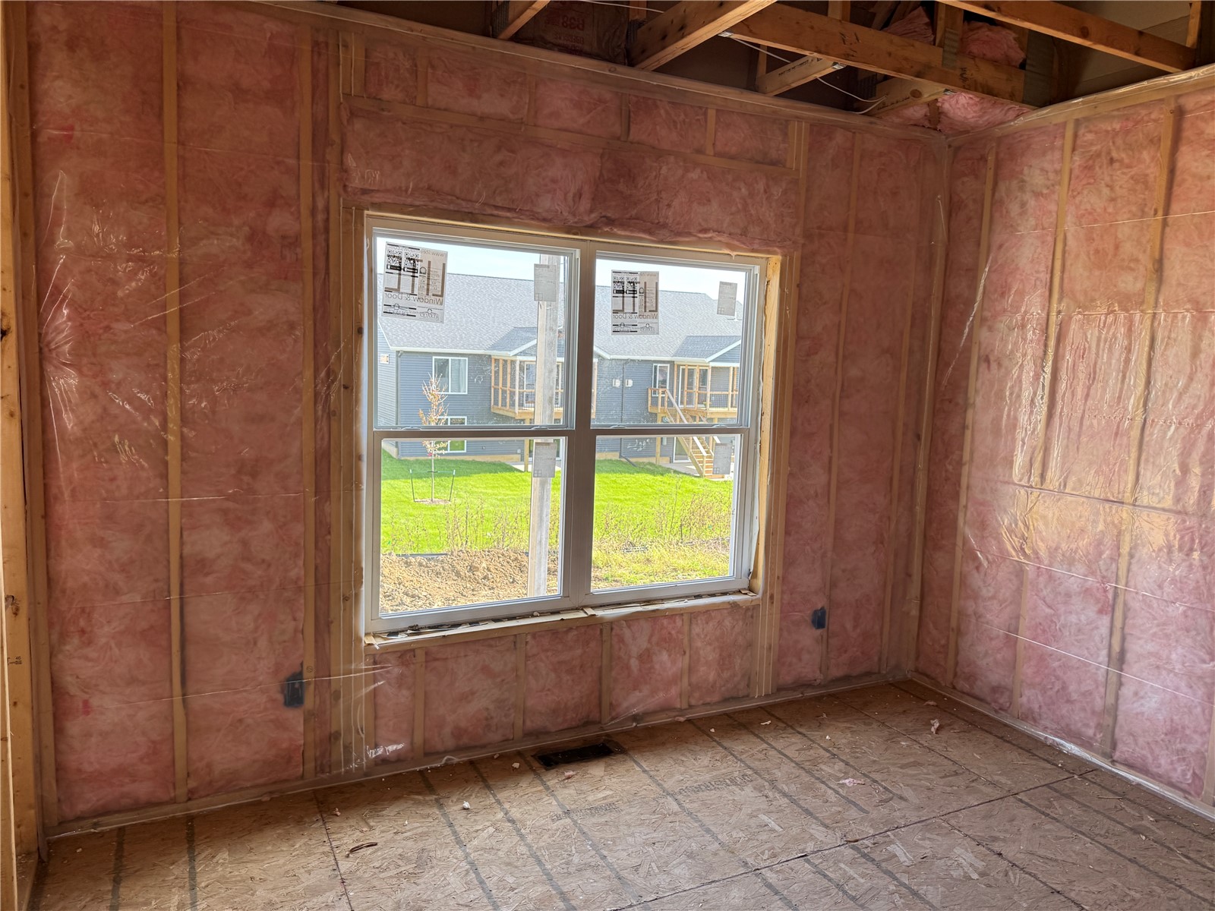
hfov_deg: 71.6
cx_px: 608
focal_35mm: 24
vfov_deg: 56.8
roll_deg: -2.4
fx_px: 842
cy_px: 456
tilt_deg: -5.8
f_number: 1.78
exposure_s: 1/156
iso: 64
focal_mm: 6.76
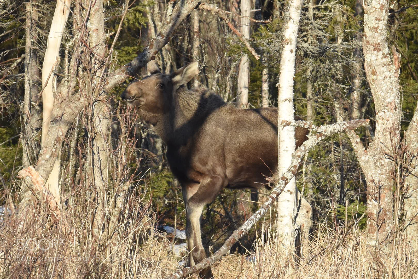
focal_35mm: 900
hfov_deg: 2.3
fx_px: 10450
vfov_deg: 1.5
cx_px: 209
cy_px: 140
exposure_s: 1/640
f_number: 8
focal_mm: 600
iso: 500
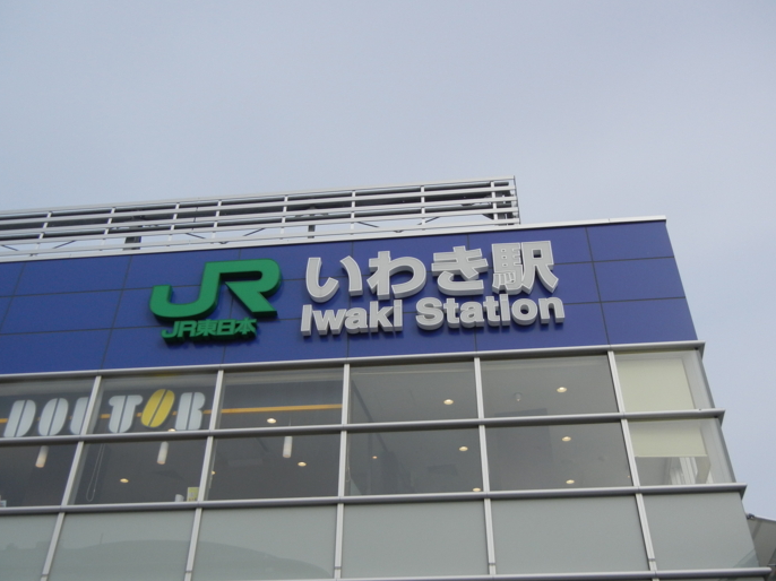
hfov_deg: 52.6
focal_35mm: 35
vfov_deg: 40.6
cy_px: 318
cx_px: 379
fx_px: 784
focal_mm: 5.4
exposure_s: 1/433
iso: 160
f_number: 7
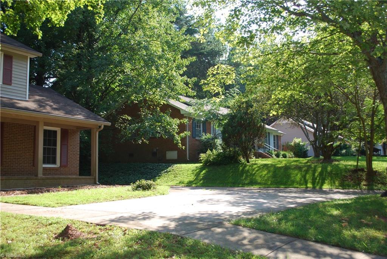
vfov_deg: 36.9
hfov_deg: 53.1
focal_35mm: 36
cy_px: 130
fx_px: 387
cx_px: 194
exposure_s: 1/125
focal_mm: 24
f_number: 4.2
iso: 100
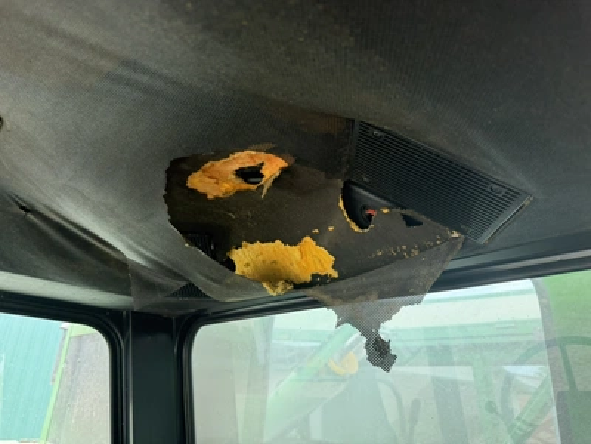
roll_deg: -4.1
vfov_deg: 56.8
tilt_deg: +21.4
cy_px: 222
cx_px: 296
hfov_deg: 71.6
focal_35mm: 24
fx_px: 410
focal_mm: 6.76
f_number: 1.78
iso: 200
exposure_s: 1/235
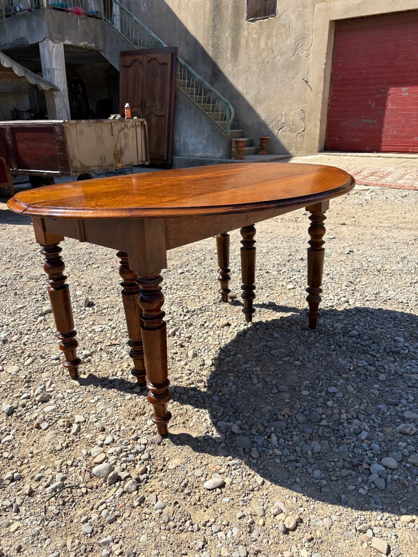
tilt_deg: -18.8
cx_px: 209
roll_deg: -0.2
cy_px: 278
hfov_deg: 53.1
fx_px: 419
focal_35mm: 26
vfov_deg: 67.3
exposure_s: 1/2451
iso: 50
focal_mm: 5.96
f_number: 1.6
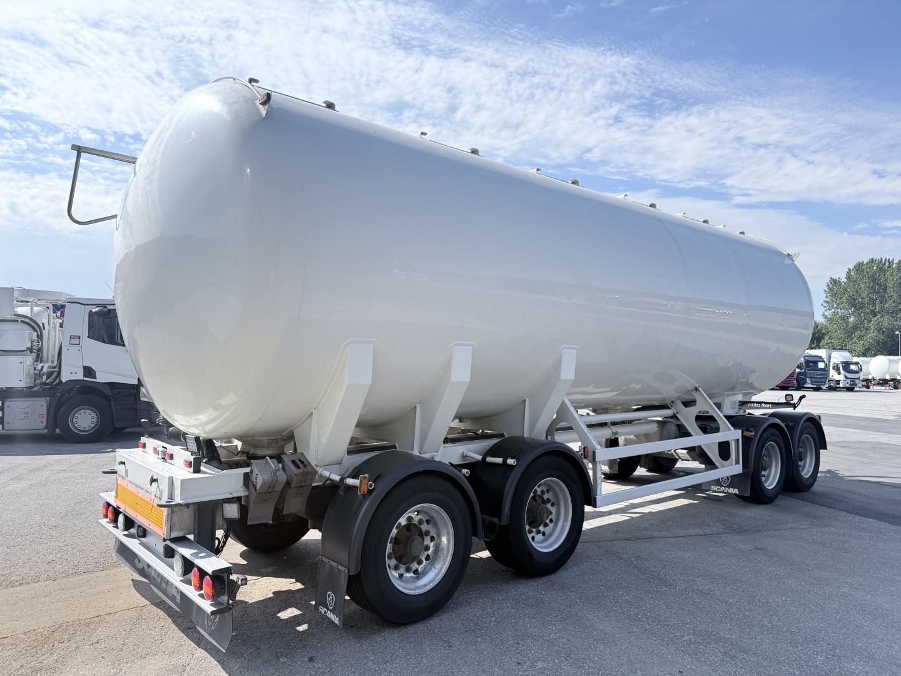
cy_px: 338
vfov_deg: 56.8
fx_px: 625
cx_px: 450
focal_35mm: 24
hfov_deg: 71.6
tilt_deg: +3.3
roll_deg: -1.2
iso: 100
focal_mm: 6.76
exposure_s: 1/2370
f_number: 1.78
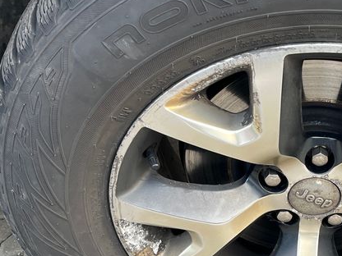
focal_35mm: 64
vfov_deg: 22.9
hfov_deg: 28.9
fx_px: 632
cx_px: 315
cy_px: 134
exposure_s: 1/121
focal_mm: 5.1
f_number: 1.6
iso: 125
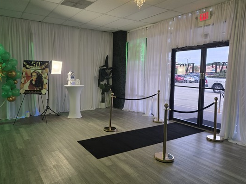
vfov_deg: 53.0
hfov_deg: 67.2
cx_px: 111
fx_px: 185
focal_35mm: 26
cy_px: 89
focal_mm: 6.25
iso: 200
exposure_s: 1/120
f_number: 1.7
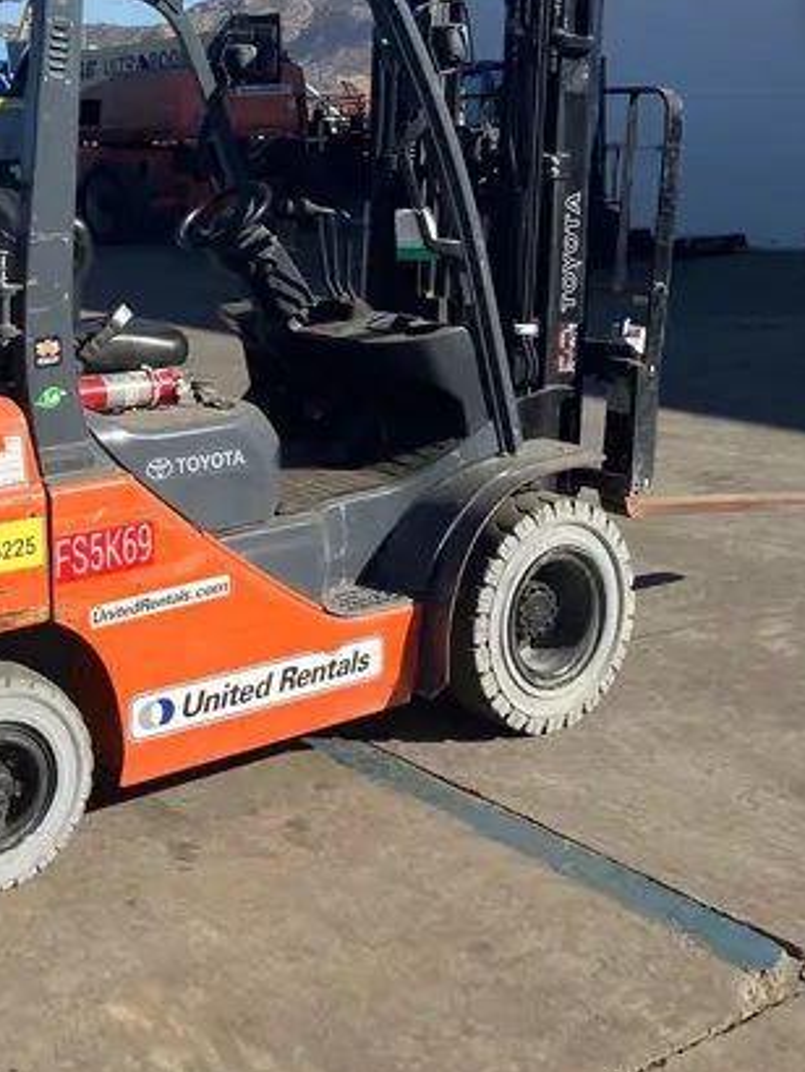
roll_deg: +0.3
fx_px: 1549
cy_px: 224
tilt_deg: -1.5
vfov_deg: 36.9
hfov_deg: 28.2
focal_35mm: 50
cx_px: 110
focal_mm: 3.99
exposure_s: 1/1517
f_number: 1.8
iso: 32
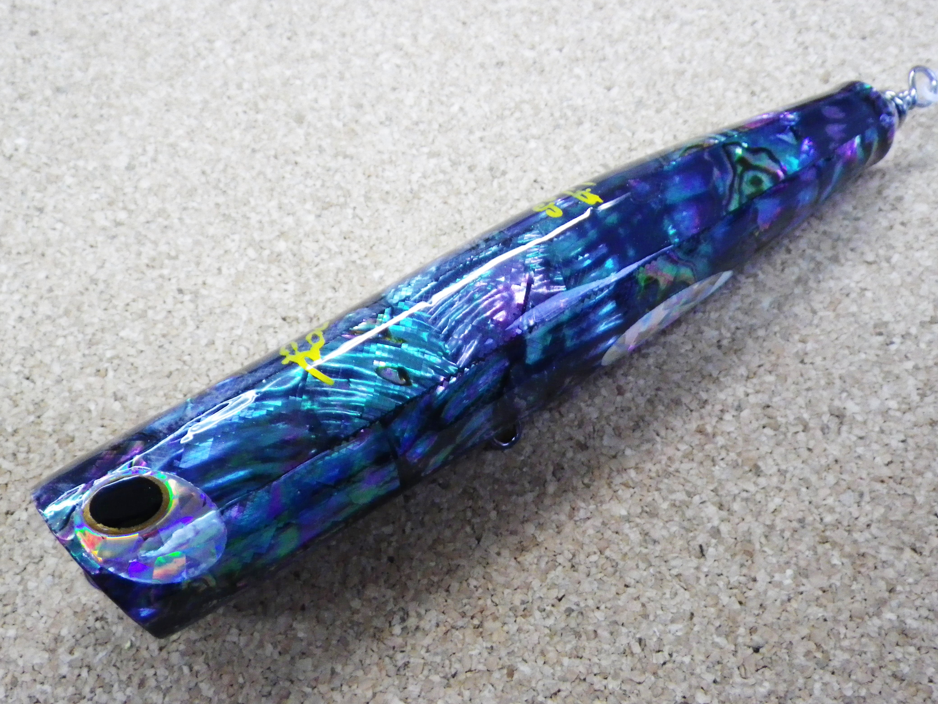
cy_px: 360
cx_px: 465
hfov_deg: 52.6
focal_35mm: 35
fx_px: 948
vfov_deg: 40.7
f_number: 3.8
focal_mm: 6.1
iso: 400
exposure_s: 1/50
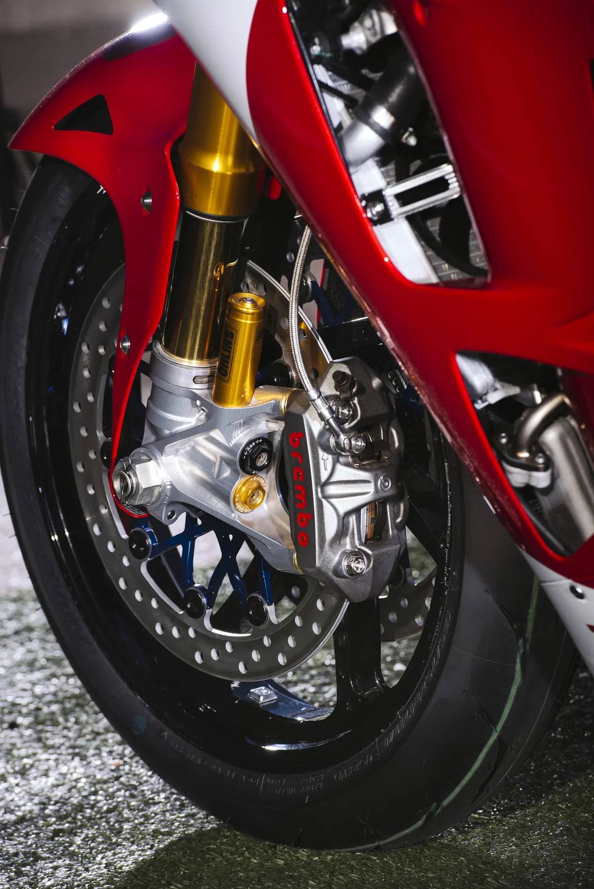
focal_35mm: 200
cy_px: 444
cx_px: 297
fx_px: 4946
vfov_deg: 10.3
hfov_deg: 6.9
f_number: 8
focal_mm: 200
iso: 160
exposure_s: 1/200
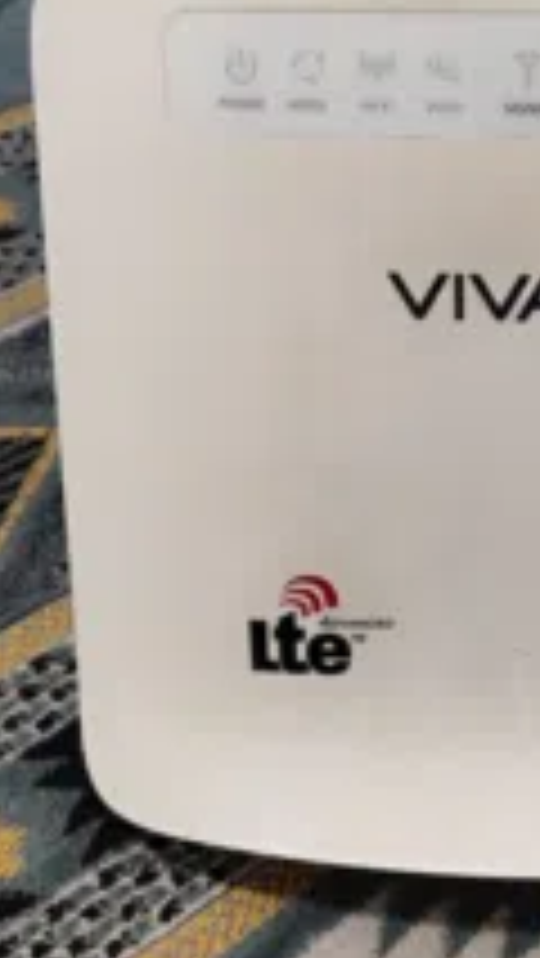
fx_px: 1246
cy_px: 409
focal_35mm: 49
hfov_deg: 23.0
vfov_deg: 42.0
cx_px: 594
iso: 913
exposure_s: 1/50
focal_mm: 5.89
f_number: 1.89
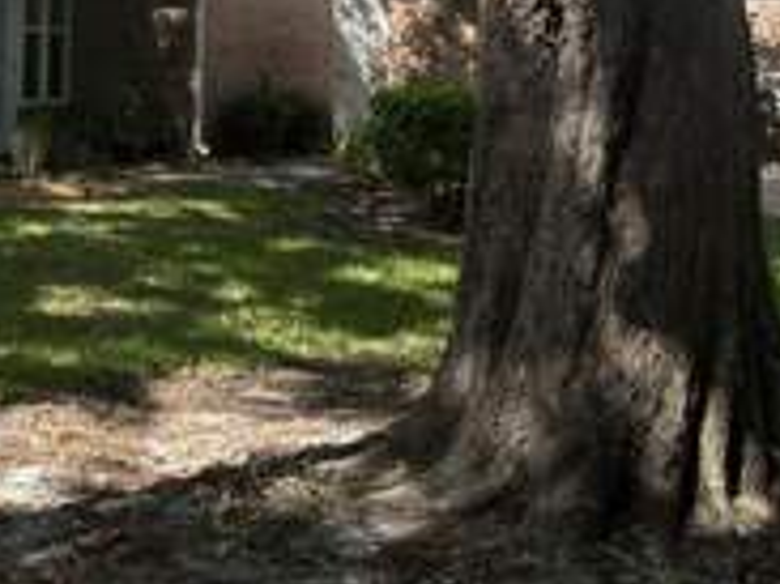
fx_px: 1419
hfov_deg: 27.9
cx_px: -85
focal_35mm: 63
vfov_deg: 21.9
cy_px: -75
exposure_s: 1/1272
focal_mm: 6.86
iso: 80
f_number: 1.78
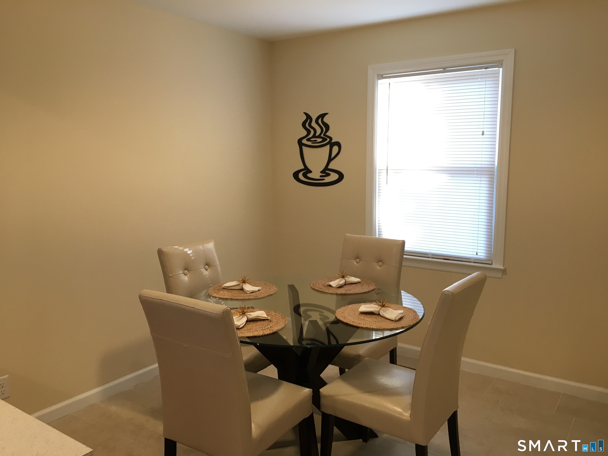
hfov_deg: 61.7
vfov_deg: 48.2
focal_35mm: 29
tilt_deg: -8.6
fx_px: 509
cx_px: 304
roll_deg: -0.2
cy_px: 228
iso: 80
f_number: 2.2
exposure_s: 1/33
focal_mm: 4.15
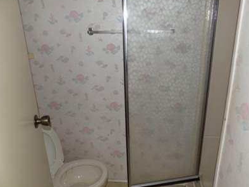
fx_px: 201
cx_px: 135
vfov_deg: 49.7
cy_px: 95
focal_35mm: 28
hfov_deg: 63.4
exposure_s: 1/30
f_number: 3.1
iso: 200
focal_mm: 4
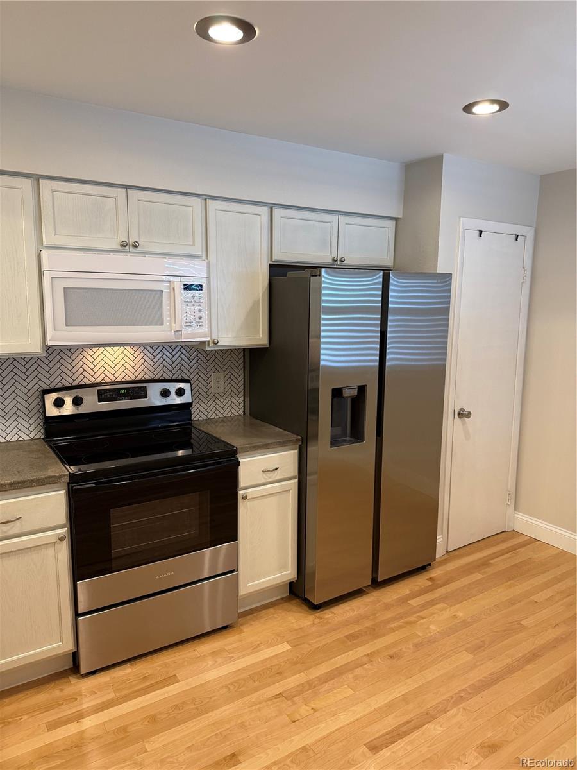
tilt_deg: -7.0
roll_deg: -1.3
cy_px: 385
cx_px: 288
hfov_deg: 56.8
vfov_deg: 71.6
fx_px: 533
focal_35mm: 24
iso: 250
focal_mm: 6.76
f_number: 1.78
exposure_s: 1/60
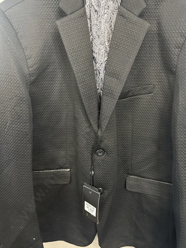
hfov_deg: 56.8
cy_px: 124
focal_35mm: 24
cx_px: 93
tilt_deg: -16.7
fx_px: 172
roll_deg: -0.6
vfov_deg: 71.6
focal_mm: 6.86
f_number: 1.78
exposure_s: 1/33
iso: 1000
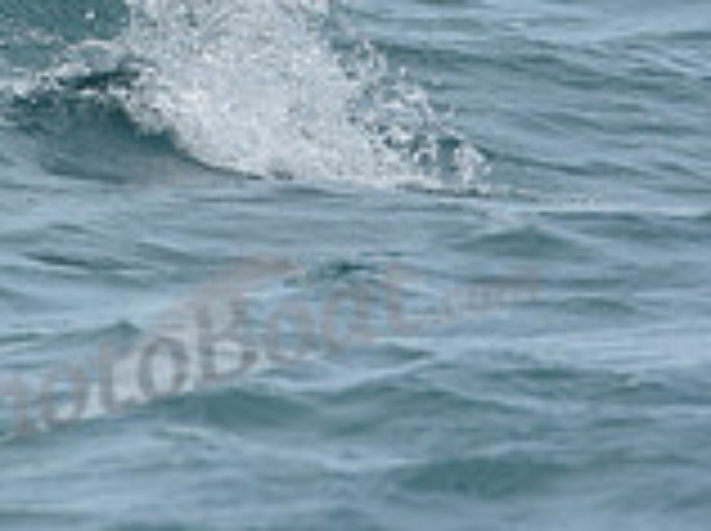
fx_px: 14499
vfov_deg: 2.1
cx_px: -324
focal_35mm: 707
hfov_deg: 2.8
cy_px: -281
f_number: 10
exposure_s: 1/800
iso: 250
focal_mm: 200
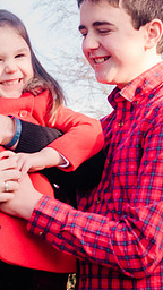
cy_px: 121
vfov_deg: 14.0
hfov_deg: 7.9
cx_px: 14
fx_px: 1176
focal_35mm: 153
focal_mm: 35
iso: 500
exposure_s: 1/200
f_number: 5
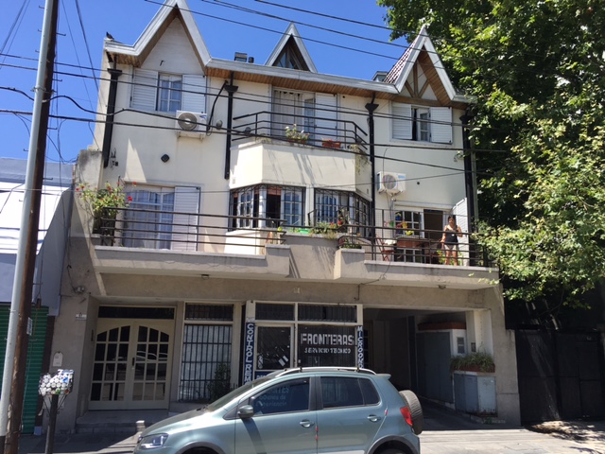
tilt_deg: +13.0
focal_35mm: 29
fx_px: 507
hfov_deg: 61.7
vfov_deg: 48.2
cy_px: 227
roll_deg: +0.1
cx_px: 302
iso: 25
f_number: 2.2
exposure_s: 1/836
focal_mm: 4.15
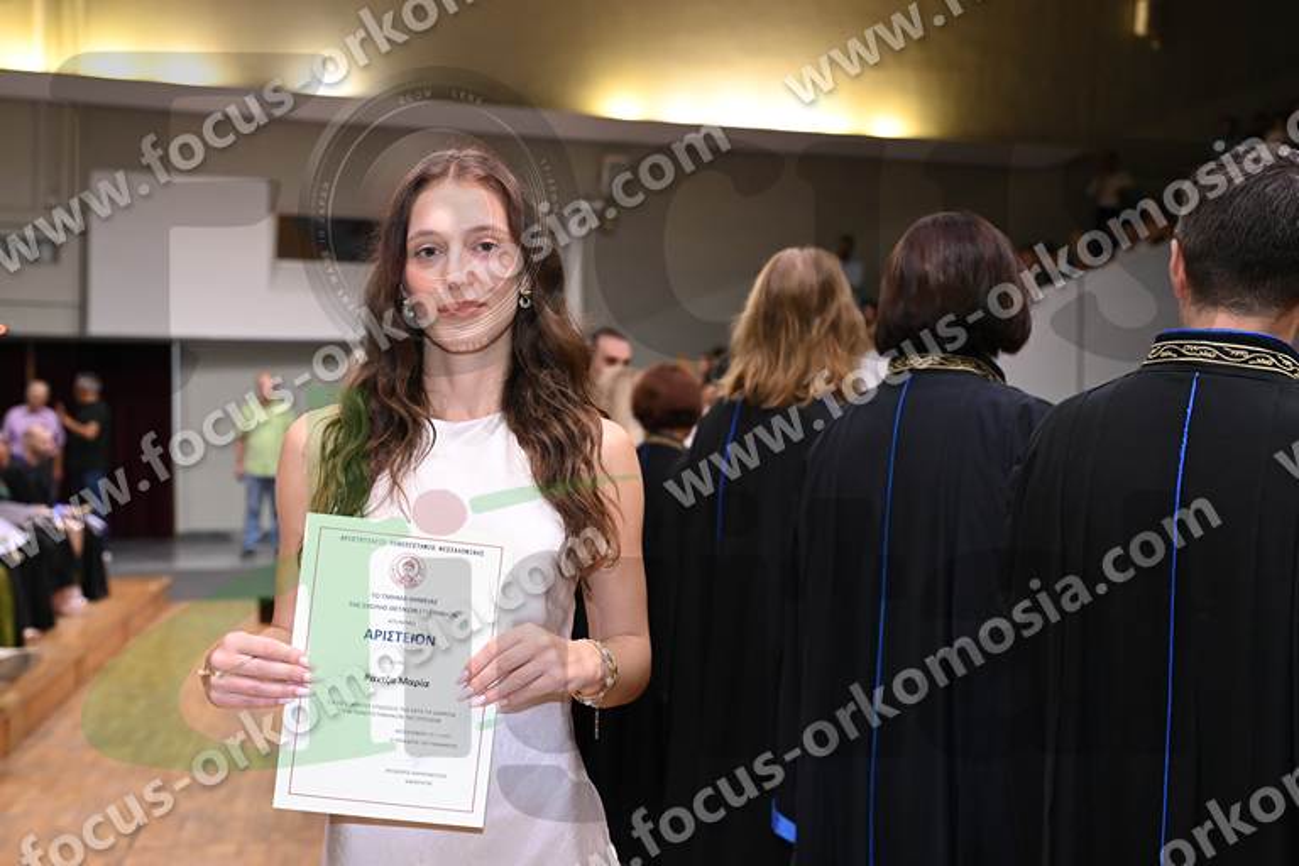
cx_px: 650
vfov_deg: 29.2
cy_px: 433
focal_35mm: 46
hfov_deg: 42.7
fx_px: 1660
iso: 4000
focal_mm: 46
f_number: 4
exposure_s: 1/125
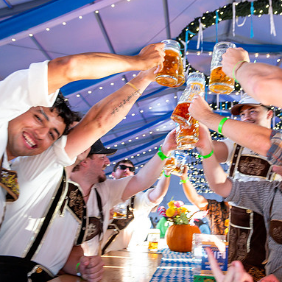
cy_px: 141
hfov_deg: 45.4
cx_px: 185
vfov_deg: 46.0
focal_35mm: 36
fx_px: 332
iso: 640
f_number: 4
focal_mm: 28
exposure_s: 1/40
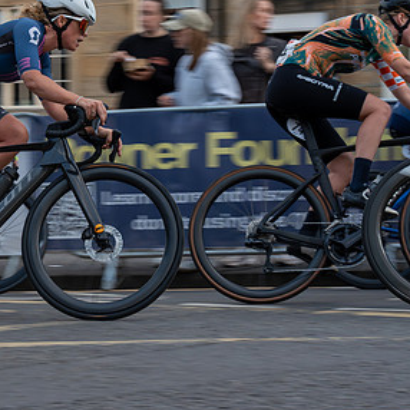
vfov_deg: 13.3
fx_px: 1755
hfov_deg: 13.1
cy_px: 154
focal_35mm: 131
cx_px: 1
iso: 1000
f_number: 9
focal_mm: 76
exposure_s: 1/250
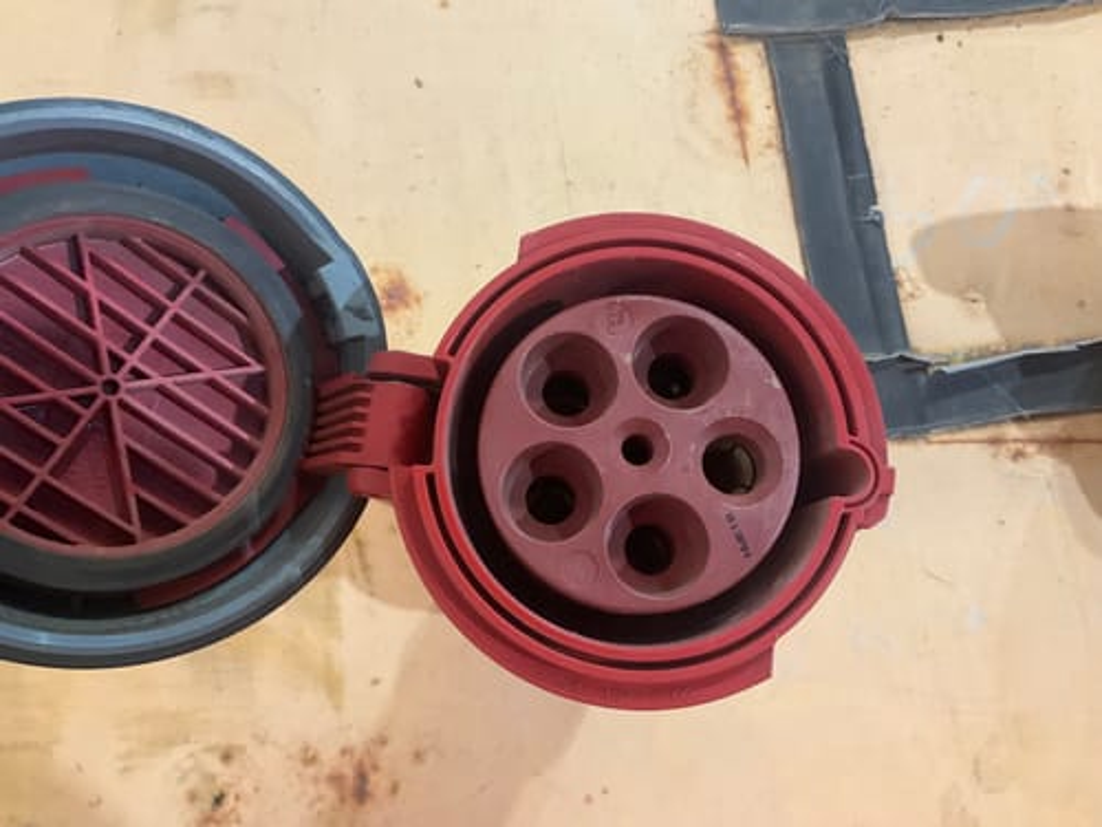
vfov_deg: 48.2
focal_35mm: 29
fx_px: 923
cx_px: 551
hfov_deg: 61.7
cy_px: 414
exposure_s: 1/50
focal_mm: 3
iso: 160
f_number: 1.8
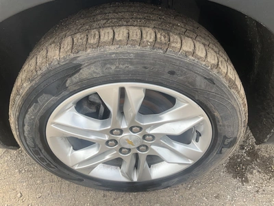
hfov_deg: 61.7
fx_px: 230
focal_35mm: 29
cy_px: 103
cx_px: 137
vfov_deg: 48.2
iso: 25
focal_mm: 3
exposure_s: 1/514
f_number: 1.8
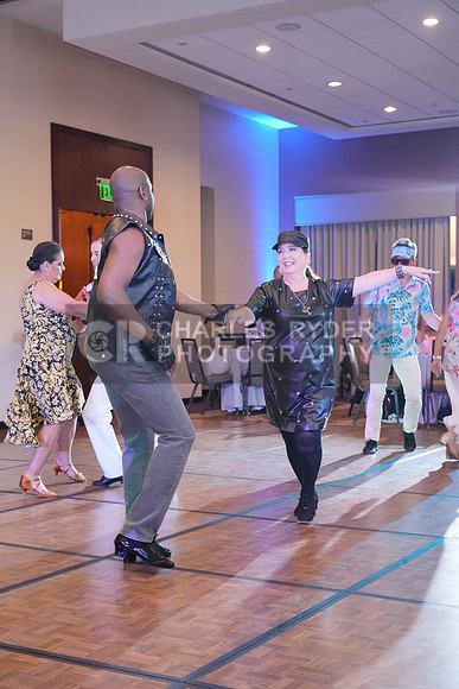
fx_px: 975
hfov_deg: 26.5
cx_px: 230
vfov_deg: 38.9
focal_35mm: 51
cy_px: 344
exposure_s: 1/400
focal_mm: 51
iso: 12800
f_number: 4
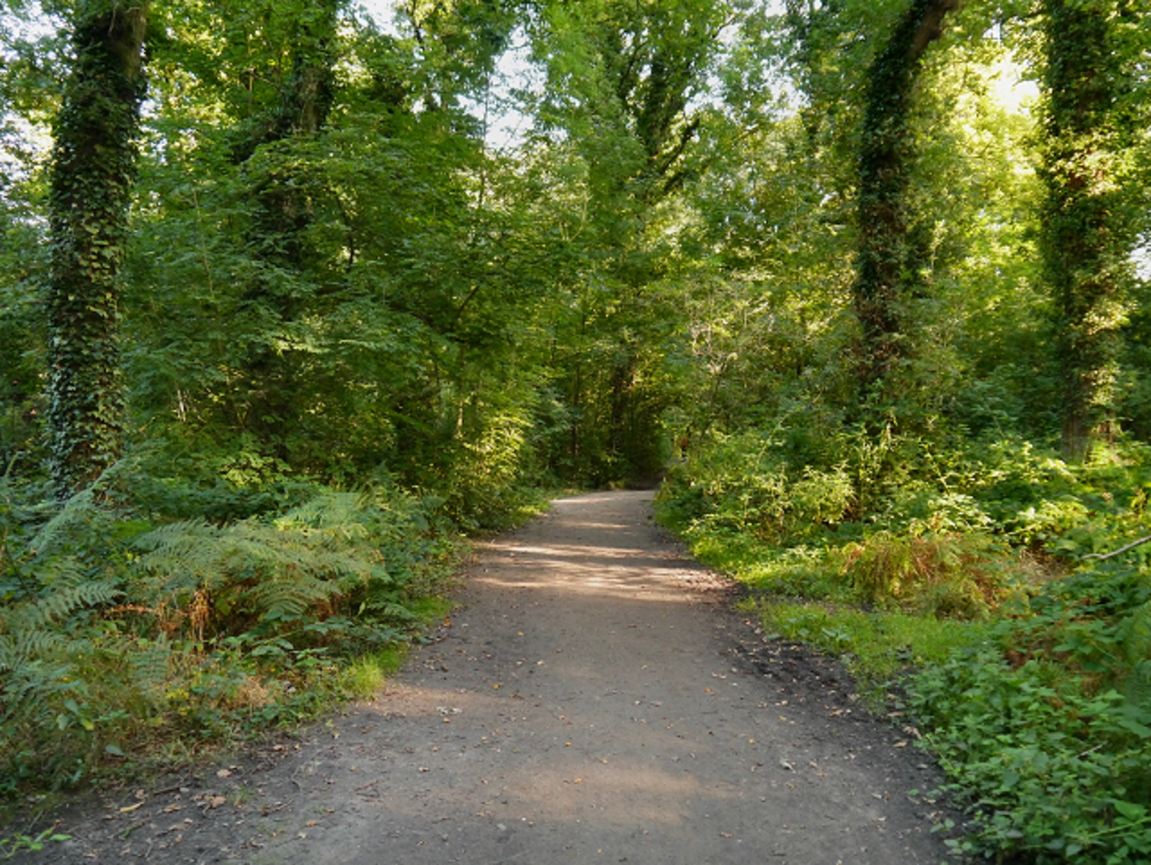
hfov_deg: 63.4
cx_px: 576
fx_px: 932
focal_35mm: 28
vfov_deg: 49.8
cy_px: 432
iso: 800
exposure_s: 1/60
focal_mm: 14
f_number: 4.5
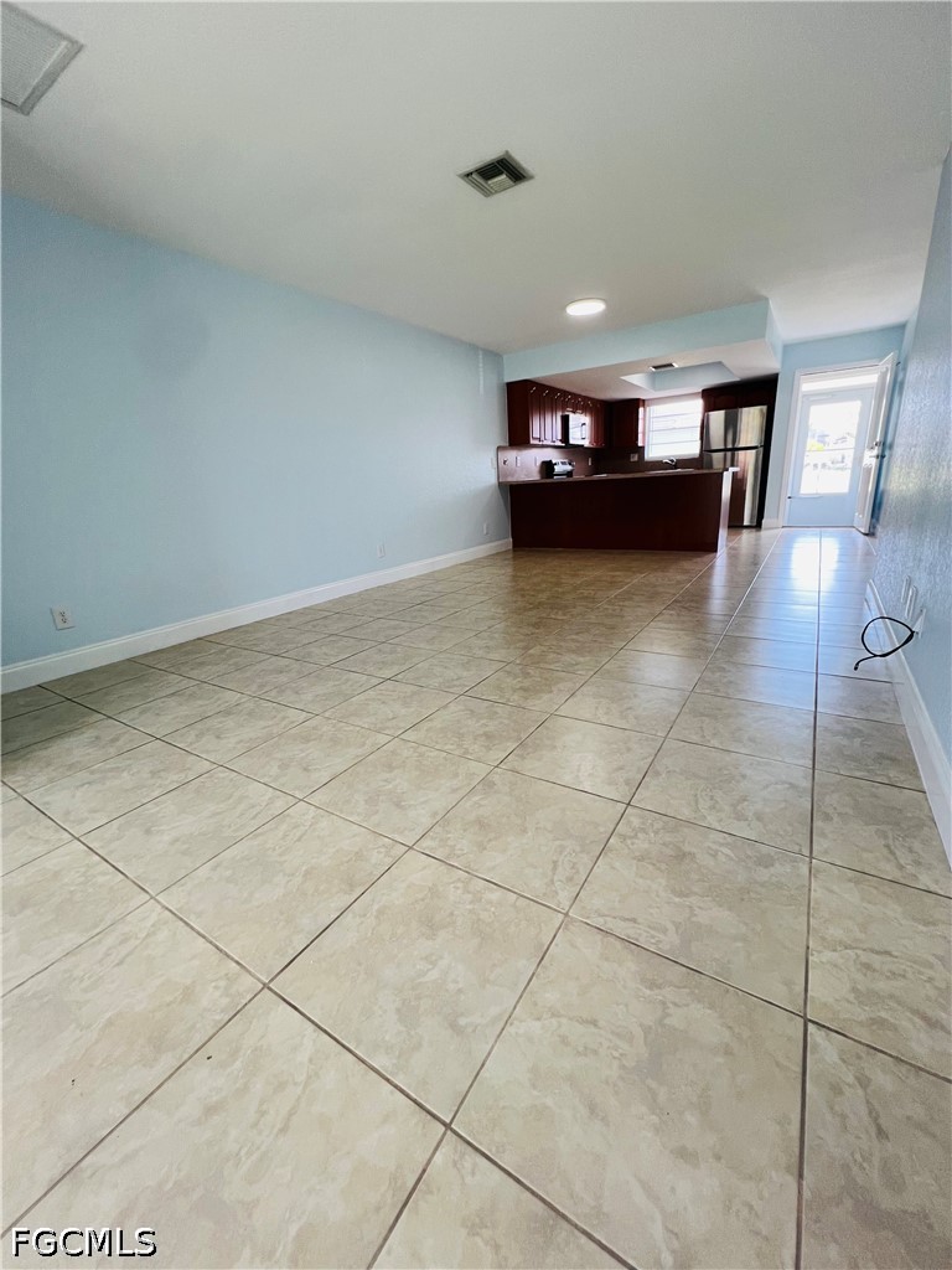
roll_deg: +4.6
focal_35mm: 13
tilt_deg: -15.8
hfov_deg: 89.9
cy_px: 635
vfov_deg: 106.2
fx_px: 477
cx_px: 476
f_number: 1.8
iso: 125
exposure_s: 1/120
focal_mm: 1.57
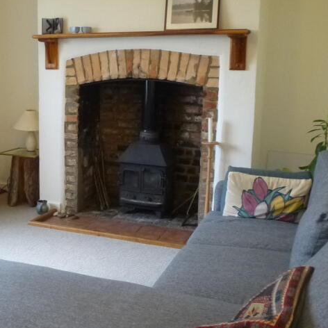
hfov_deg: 35.3
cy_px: 160
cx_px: 56
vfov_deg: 36.8
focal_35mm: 46
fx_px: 493
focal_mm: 4.3
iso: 400
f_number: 3.3
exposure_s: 1/8
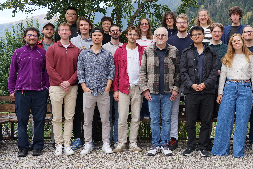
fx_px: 337
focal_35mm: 48
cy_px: 64
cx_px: 162
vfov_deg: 28.0
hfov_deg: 40.8
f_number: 8
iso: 640
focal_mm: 37
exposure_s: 1/320
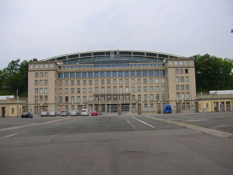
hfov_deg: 51.4
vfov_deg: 39.6
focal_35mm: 36
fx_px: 242
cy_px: 86
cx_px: 119
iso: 50
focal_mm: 5.8
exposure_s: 1/321
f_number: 2.8
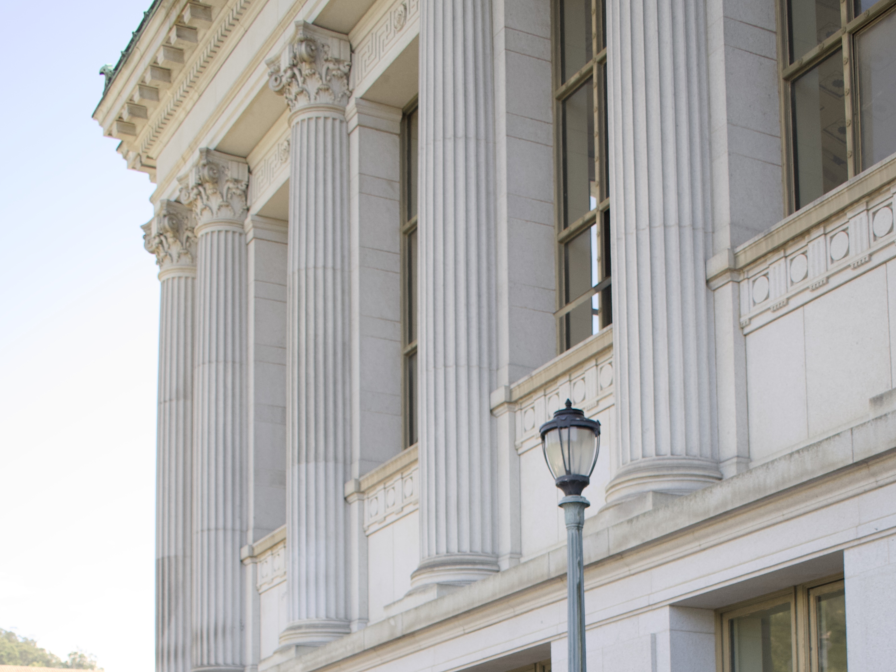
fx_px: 1579
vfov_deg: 22.1
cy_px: 816
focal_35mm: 61
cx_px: 527
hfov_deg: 31.6
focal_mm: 22
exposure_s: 1/500
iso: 400
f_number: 4
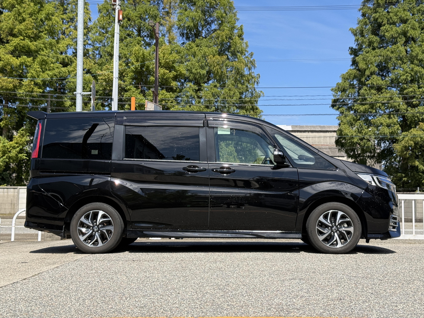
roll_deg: -0.7
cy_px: 159
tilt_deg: +4.6
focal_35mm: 48
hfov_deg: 39.7
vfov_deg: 30.3
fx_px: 588
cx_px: 212
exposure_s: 1/3096
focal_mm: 6.76
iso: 64
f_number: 1.78
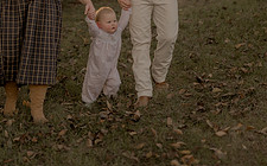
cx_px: 96
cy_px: -38
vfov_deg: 12.5
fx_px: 741
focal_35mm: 102
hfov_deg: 20.4
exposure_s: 1/400
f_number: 1.8
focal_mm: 50
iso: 160
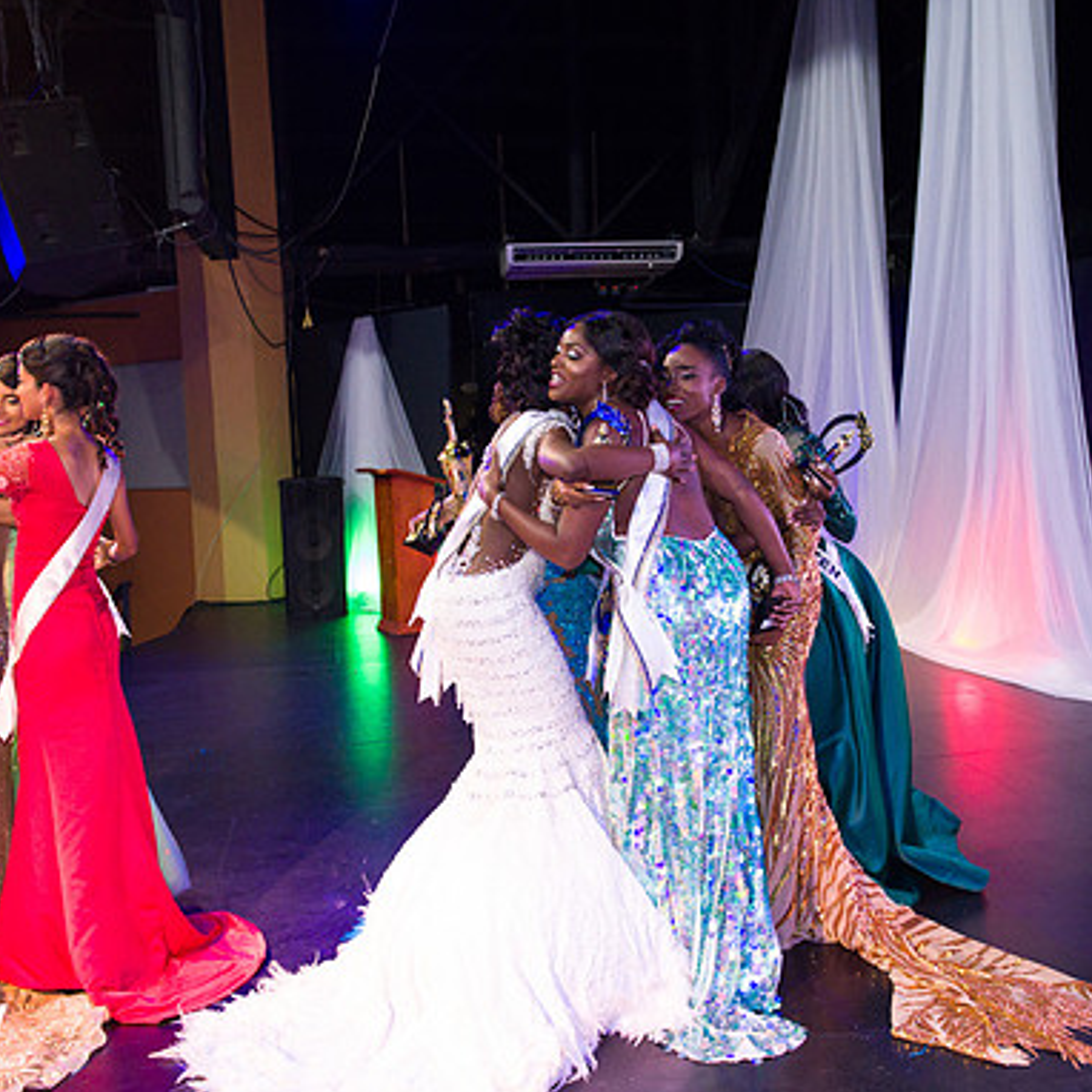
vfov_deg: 41.9
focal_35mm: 40
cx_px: 580
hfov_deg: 41.8
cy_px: 547
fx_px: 1428
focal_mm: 31
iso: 4000
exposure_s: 1/160
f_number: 5
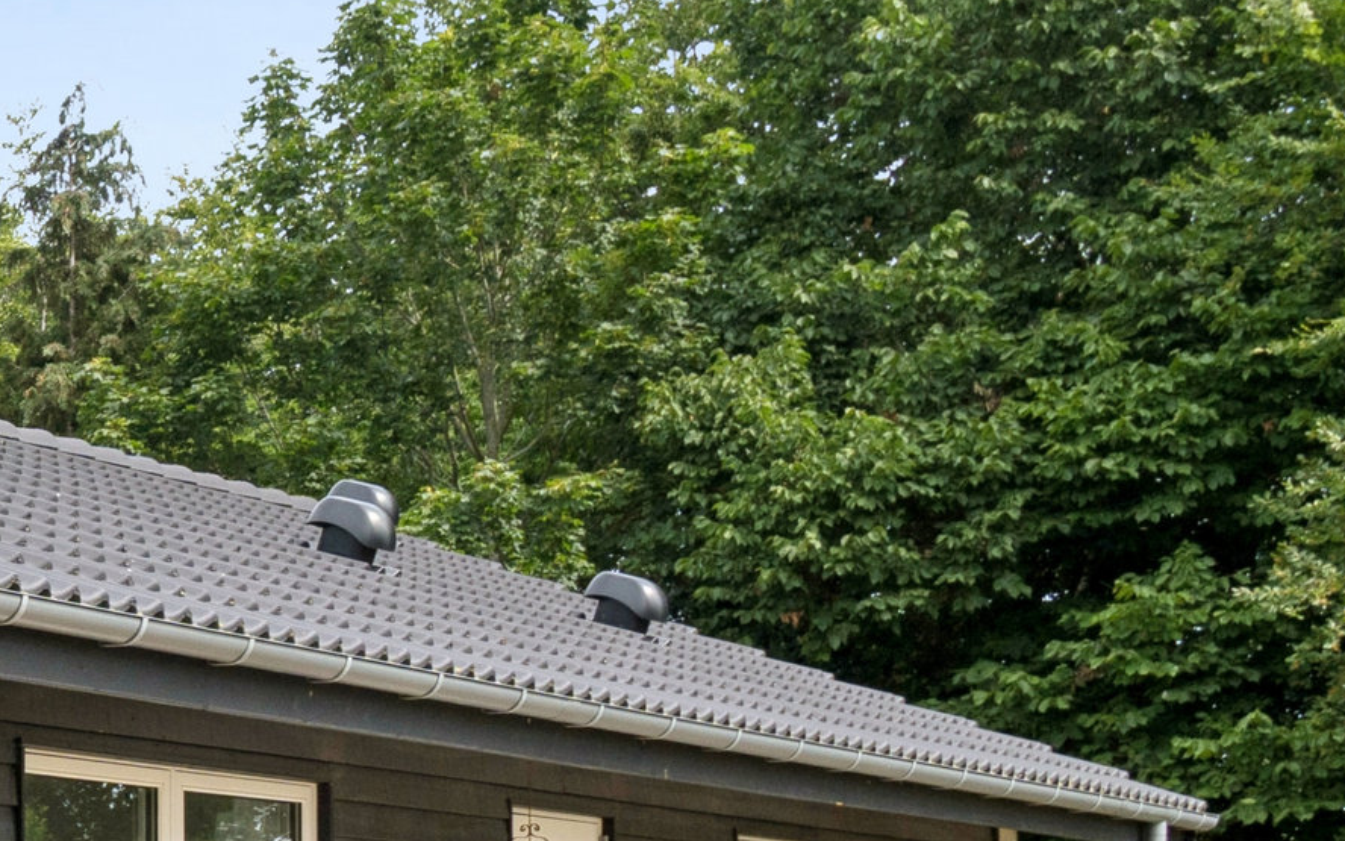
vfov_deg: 13.8
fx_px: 3409
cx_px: -783
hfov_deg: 19.0
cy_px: 891
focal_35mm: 93
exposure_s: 1/320
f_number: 8
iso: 200
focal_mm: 18
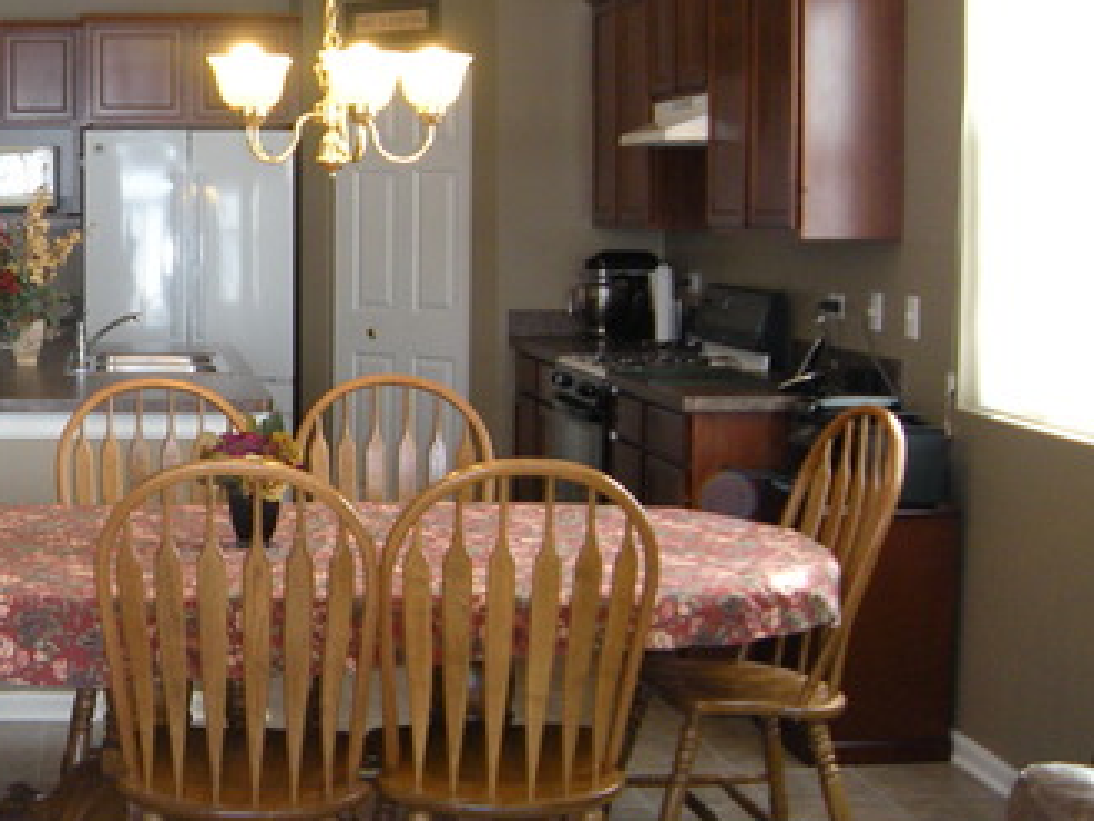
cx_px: 116
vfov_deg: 21.6
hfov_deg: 27.6
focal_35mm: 68
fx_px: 2150
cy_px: 389
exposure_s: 1/54
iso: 160
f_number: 3.8
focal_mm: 5.9
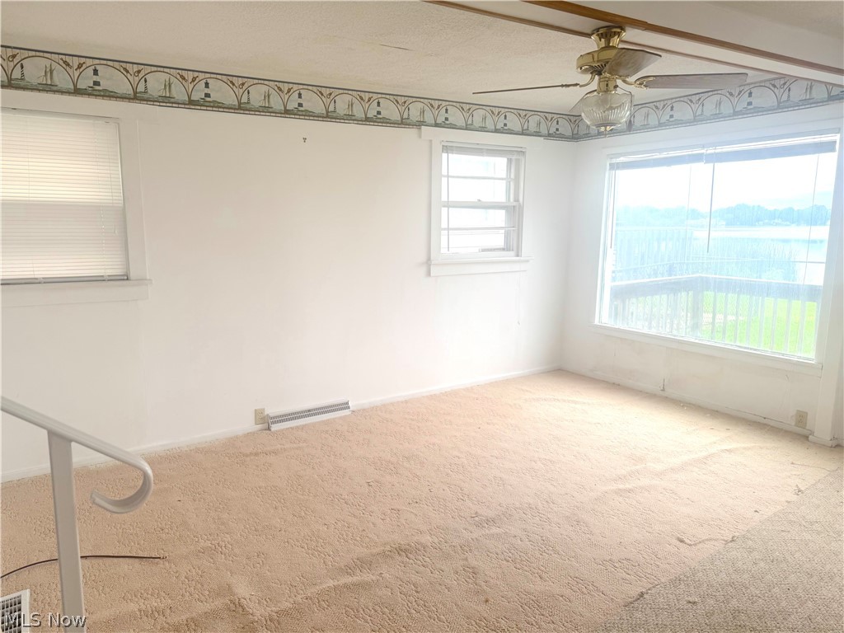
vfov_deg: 56.8
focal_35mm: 24
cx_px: 422
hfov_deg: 71.6
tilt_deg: -9.7
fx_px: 585
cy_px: 316
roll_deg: +0.5
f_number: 1.78
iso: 80
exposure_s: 1/451
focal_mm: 6.76
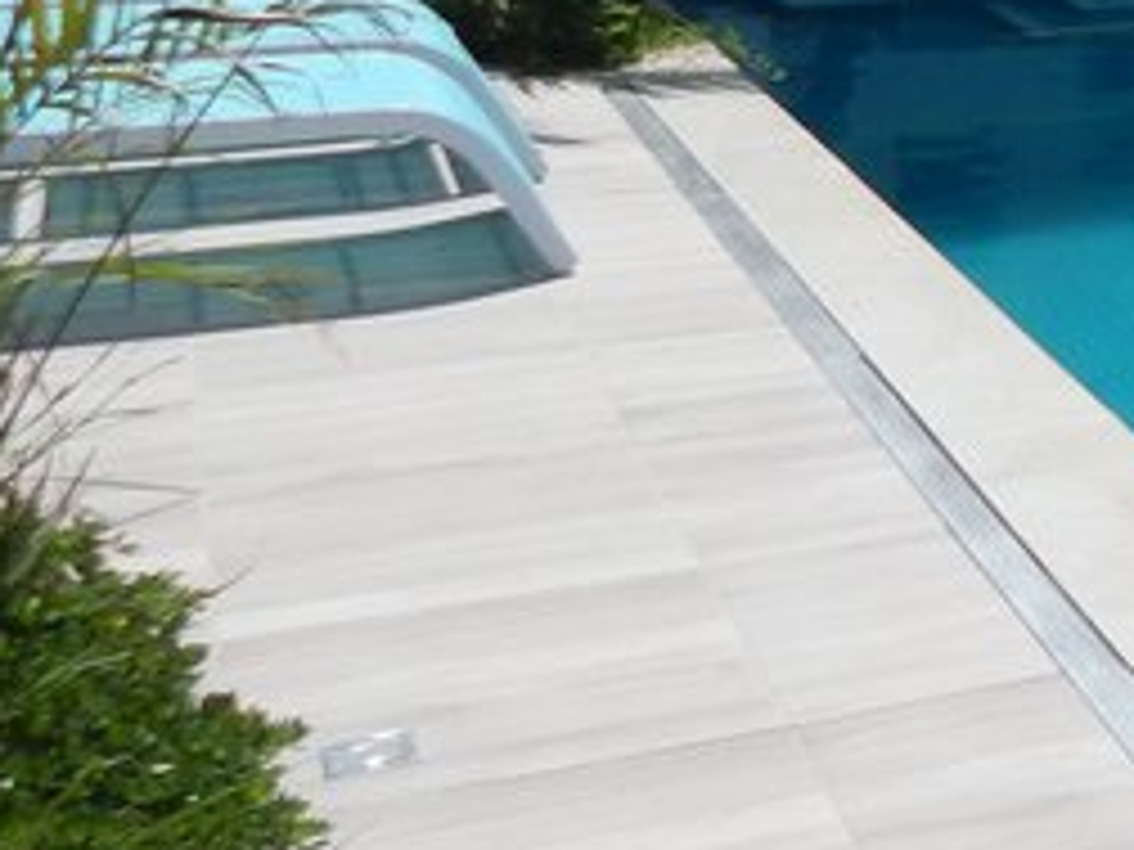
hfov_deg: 19.4
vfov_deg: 16.4
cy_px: -313
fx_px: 2752
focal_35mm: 84
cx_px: 1829
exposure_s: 1/640
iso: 125
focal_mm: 4
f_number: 6
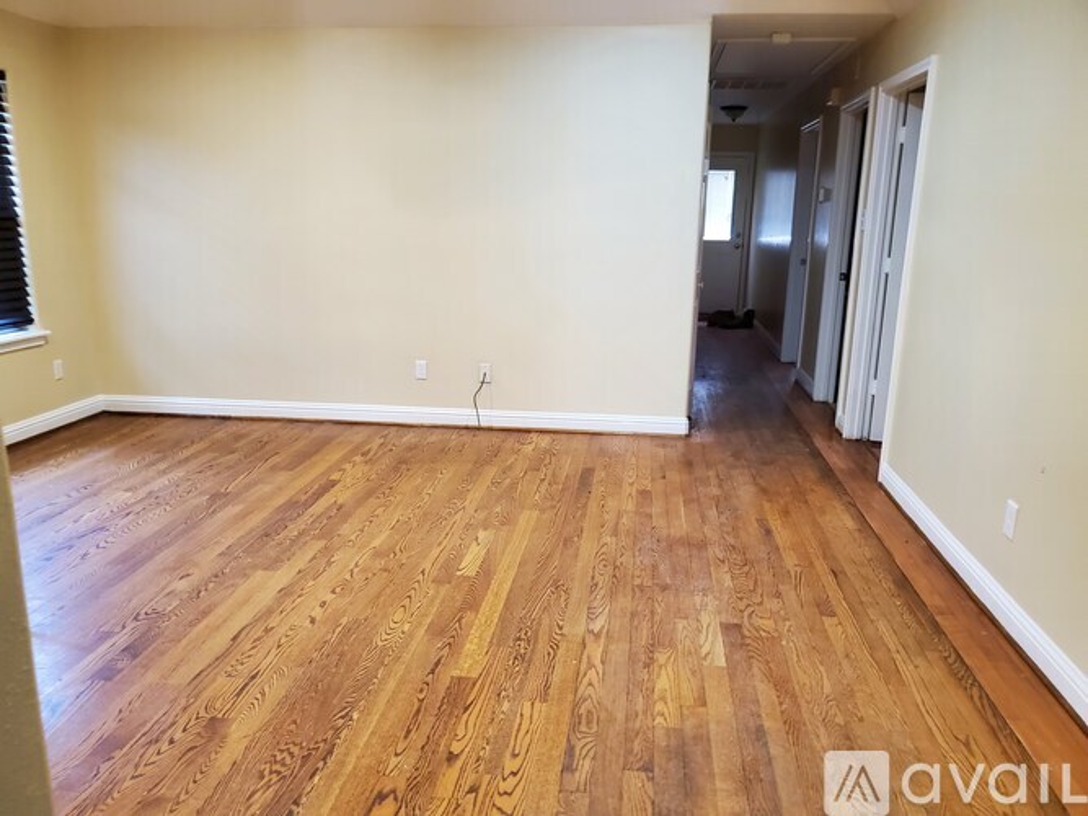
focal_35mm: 26
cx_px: 544
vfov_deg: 53.0
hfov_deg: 67.3
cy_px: 408
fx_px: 817
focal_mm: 4.3
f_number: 1.5
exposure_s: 1/39
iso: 250
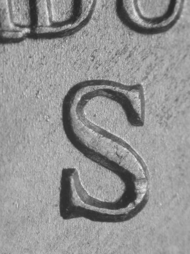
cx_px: 95
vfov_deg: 14.2
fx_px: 1017
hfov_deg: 10.7
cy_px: 127
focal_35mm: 139
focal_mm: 28.9
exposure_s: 1/17.7
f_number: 4.8
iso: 100
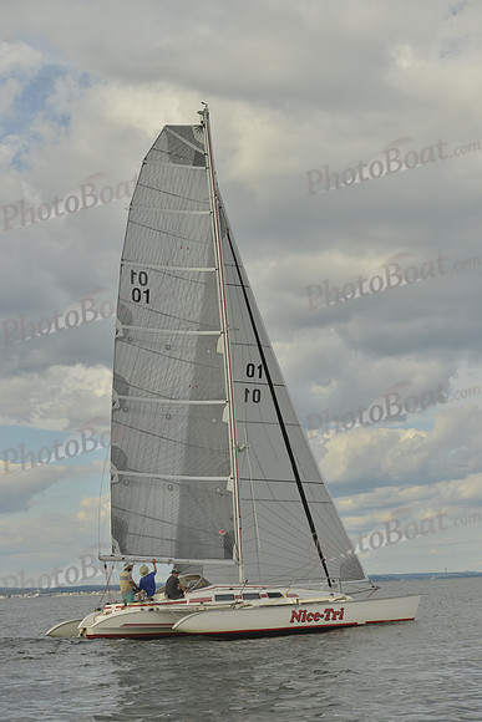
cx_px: 241
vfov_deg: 28.8
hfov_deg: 19.5
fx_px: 1405
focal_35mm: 70
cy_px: 361
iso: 200
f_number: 6.3
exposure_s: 1/1250
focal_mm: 70
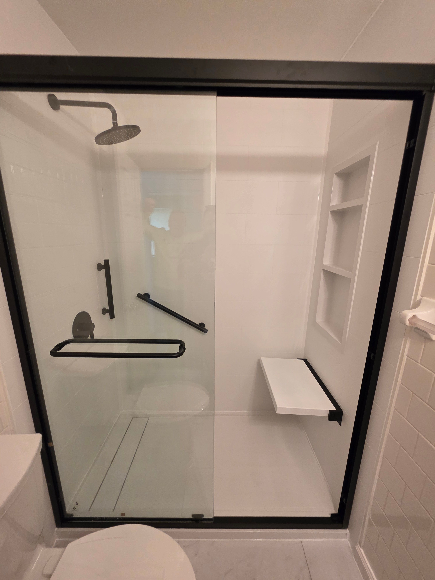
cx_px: 218
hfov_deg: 89.9
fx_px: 218
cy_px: 290
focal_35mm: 13
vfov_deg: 106.2
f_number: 1.9
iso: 400
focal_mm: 2.2
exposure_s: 1/60
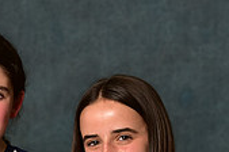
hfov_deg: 4.0
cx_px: -5
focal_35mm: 516
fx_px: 3276
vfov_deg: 2.6
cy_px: 208
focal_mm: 150
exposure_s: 1/100
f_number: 4.5
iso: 200
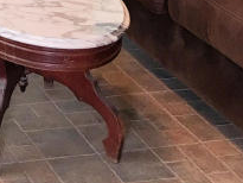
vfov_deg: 9.3
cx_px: -145
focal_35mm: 145
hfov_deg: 12.8
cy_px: -227
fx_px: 1018
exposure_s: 1/15
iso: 32
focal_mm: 4.15
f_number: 2.2
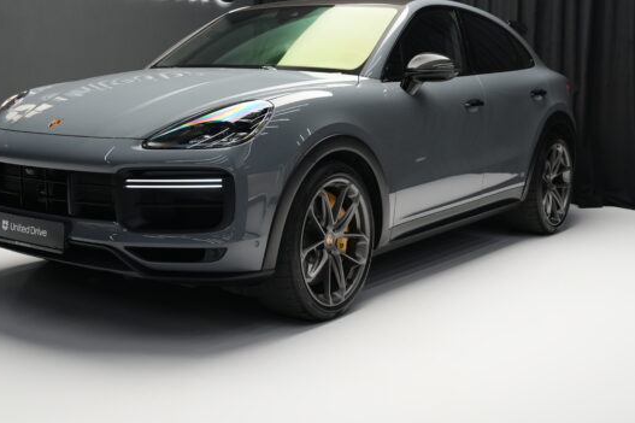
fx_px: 899
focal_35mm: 51
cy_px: 135
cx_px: 239
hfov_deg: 38.6
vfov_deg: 26.3
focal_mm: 35
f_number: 4
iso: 1600
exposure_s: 1/40
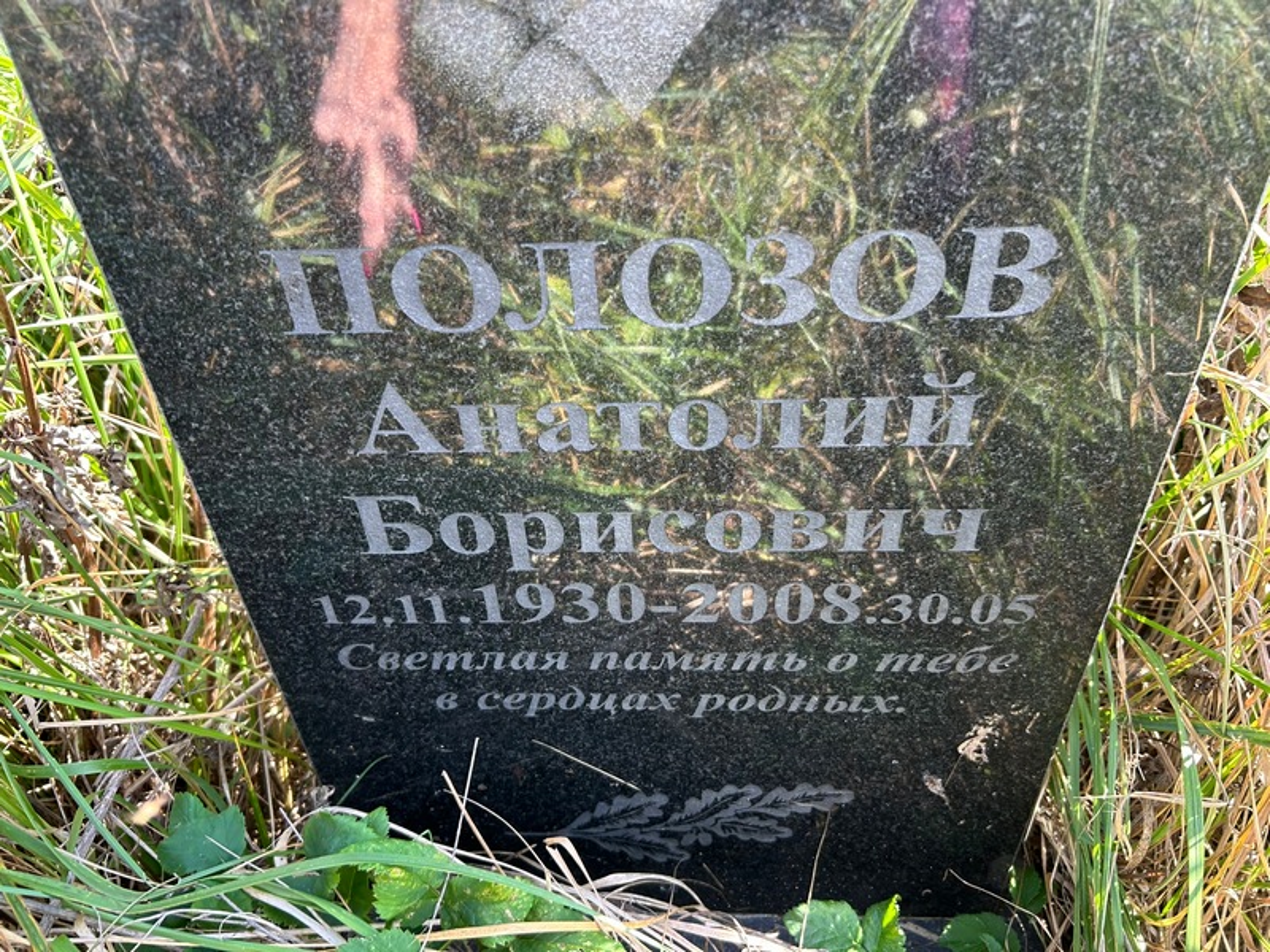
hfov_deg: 67.3
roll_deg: +5.8
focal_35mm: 26
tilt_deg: -39.0
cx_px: 635
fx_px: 954
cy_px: 476
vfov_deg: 53.1
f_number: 1.5
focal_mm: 5.7
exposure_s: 1/121
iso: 40
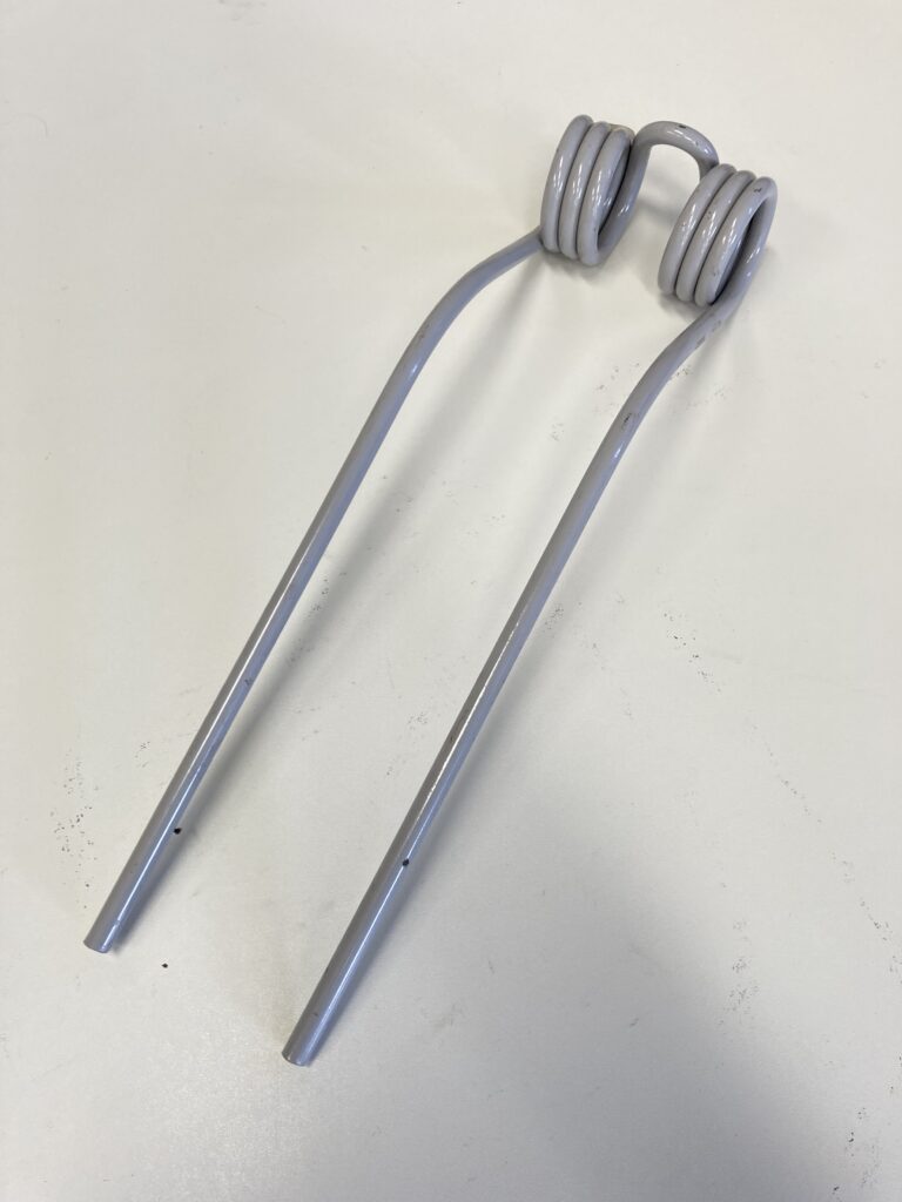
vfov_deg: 63.4
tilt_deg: -65.4
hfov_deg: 49.7
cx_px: 451
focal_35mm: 28
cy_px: 601
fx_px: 973
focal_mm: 3.99
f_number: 1.8
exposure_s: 1/50
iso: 50
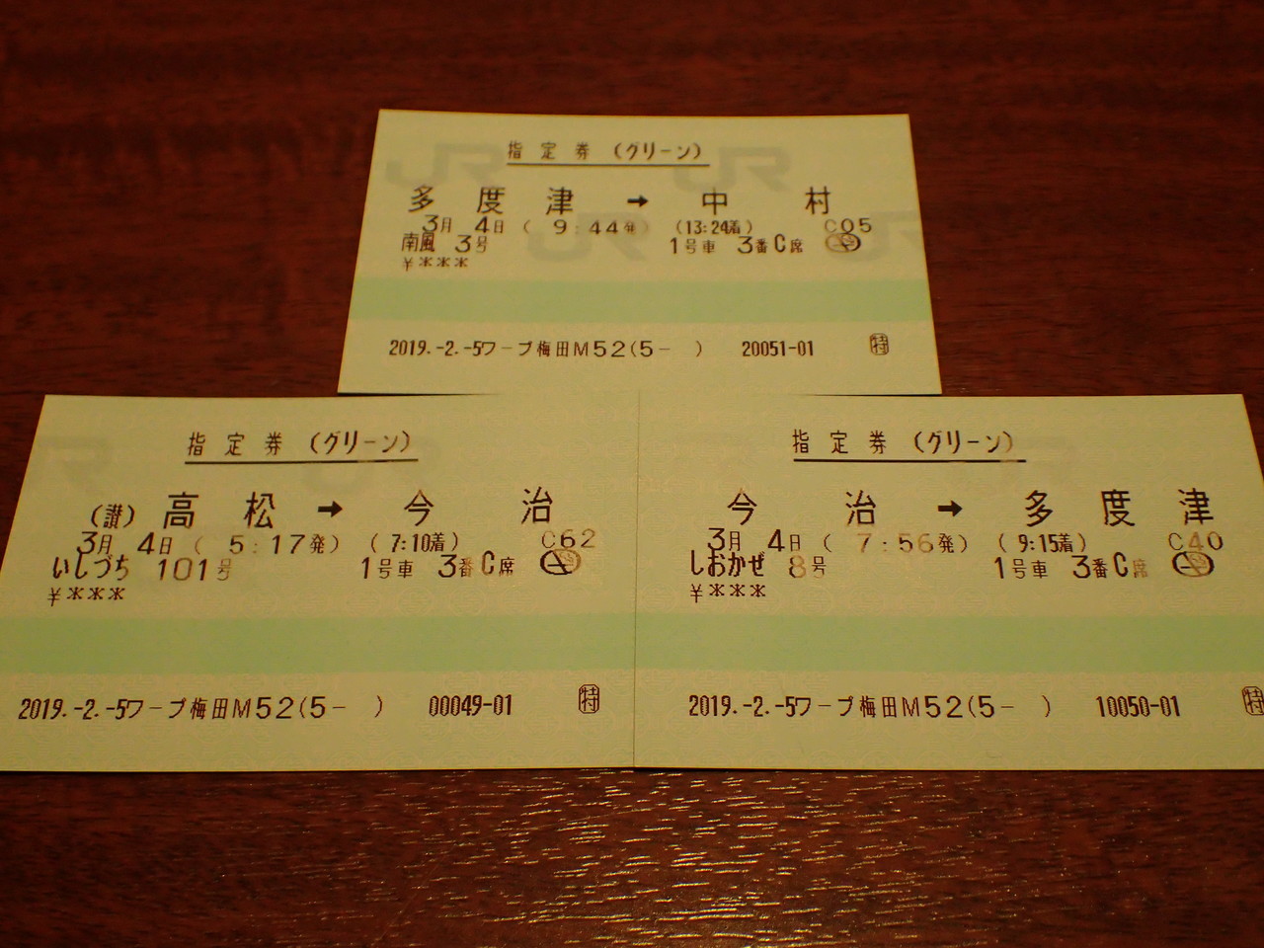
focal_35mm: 43
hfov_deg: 43.9
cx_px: 632
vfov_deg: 33.6
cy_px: 474
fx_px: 1570
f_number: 2.9
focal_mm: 7.86
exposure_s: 1/160
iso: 640
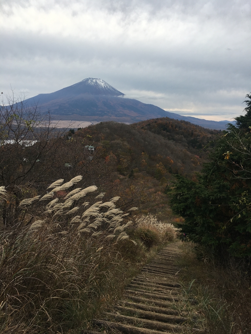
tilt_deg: -10.2
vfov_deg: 61.7
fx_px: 280
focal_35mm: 29
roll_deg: -1.5
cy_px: 167
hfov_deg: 48.2
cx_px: 126
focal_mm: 4.15
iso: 25
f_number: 2.2
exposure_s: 1/801
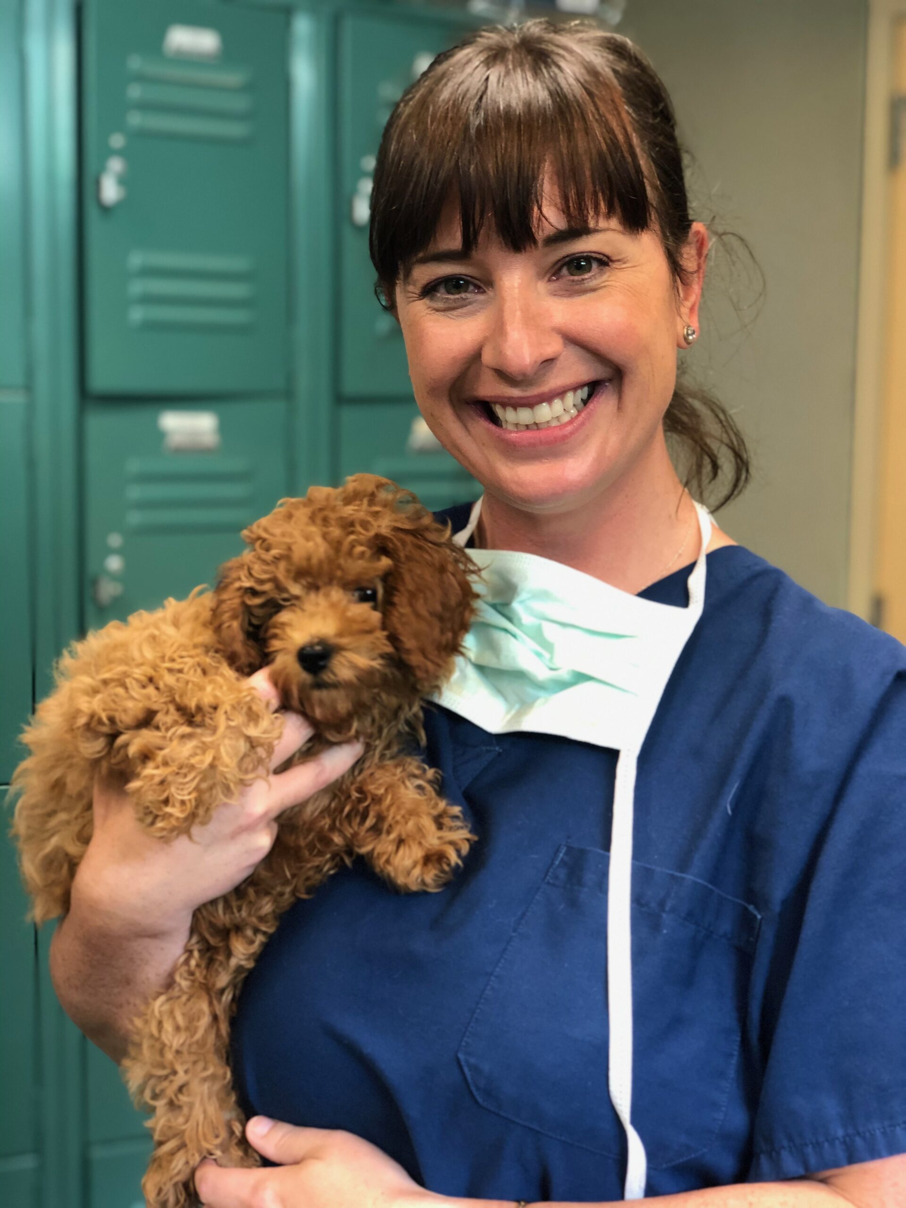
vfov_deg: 36.8
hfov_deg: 28.0
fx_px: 1815
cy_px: 604
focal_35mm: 52
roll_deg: -0.7
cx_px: 453
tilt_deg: -6.4
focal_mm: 6
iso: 125
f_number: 2.4
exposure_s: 1/30
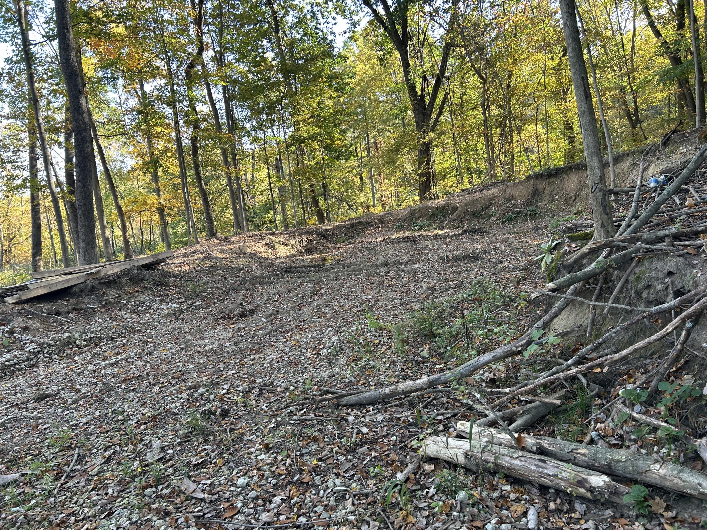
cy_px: 265
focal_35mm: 26
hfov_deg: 67.3
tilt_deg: -8.5
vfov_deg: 53.1
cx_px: 354
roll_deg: +7.1
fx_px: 531
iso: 50
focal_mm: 5.7
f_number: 1.5
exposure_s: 1/121
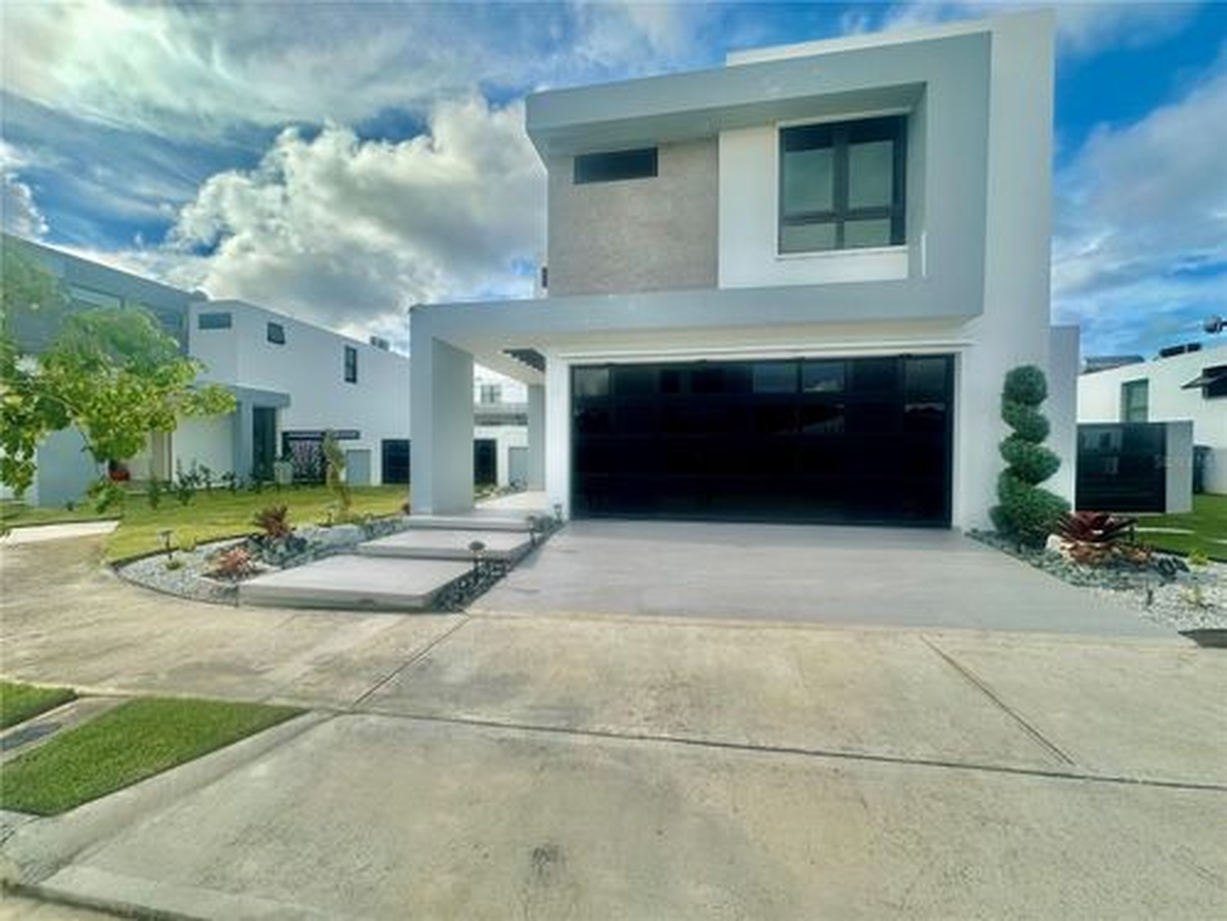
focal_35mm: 14
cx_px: 614
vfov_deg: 85.7
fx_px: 496
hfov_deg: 102.1
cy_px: 460
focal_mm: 2.22
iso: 40
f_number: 2.2
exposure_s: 1/1159
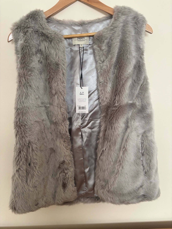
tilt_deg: -12.0
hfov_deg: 53.1
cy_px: 114
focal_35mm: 26
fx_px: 172
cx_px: 86
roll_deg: -0.1
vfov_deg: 67.3
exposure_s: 1/60
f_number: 1.6
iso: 160
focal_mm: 5.96
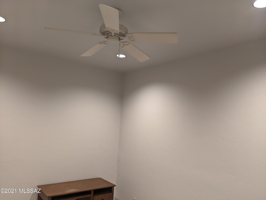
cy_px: 100
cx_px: 133
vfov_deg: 51.4
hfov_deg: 65.3
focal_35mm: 27
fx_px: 207
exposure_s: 1/30
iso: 335
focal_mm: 4.44
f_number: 1.8
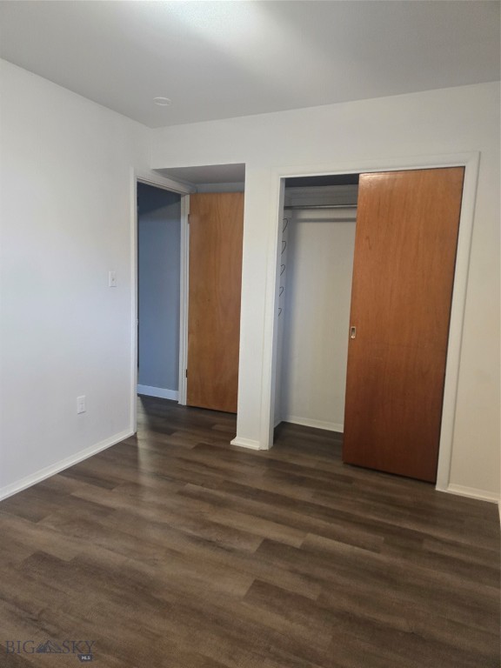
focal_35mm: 23
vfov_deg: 73.9
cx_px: 250
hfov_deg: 58.9
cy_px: 334
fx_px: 444
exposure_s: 1/120
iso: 500
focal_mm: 6.3
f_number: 1.7
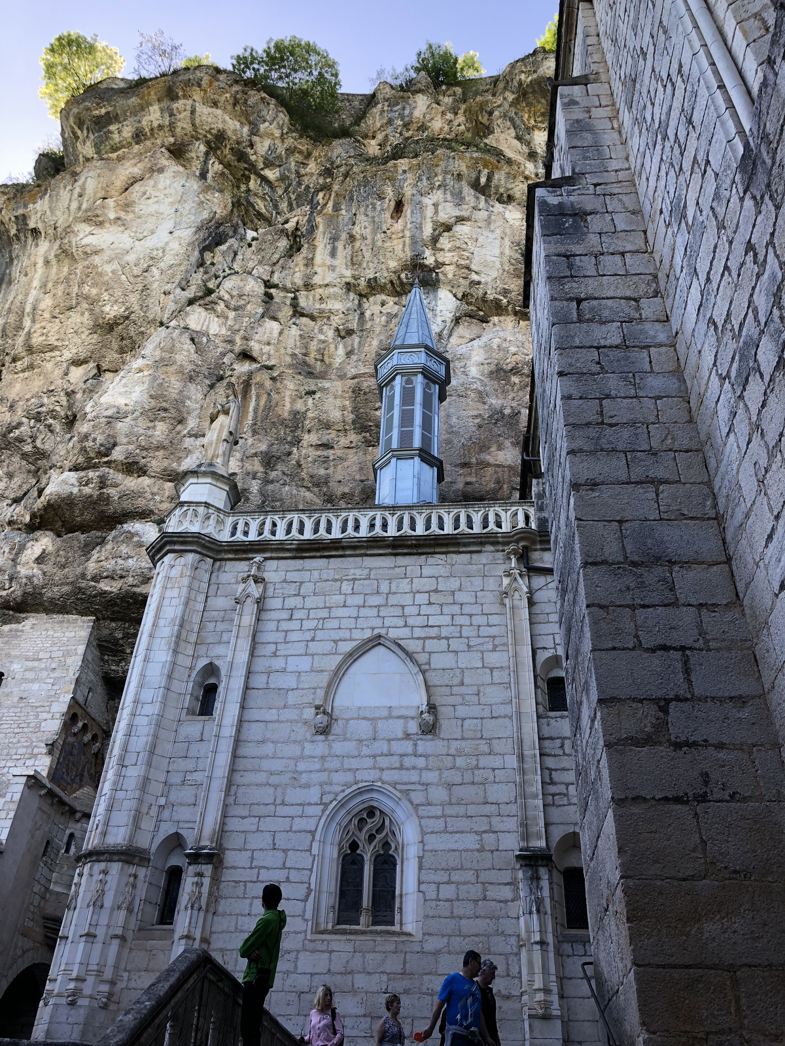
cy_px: 523
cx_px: 392
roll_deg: -2.9
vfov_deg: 63.4
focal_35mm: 28
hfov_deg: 49.7
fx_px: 847
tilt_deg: +40.2
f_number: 1.8
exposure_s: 1/157
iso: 20
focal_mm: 4
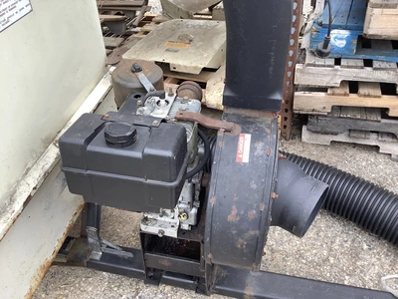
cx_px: 199
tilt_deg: -40.4
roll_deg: +11.4
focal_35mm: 31
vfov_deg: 45.4
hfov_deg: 58.4
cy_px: 150
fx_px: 356
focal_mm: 3.3
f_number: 2.4
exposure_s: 1/120
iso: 32
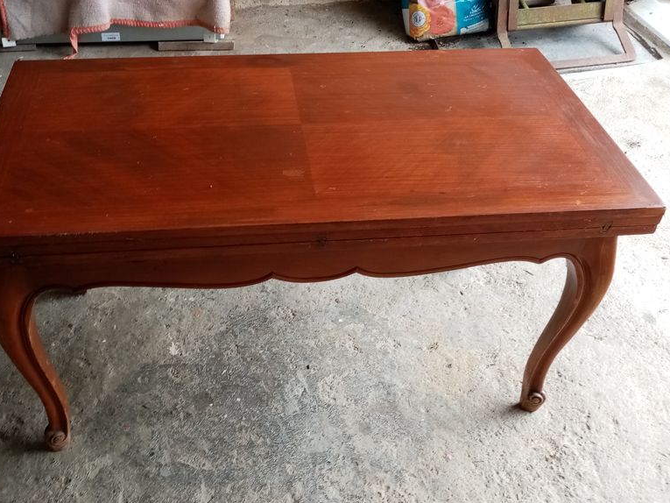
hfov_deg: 53.6
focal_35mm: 34
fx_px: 658
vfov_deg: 41.8
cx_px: 273
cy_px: 244
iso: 130
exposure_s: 1/50
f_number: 1.8
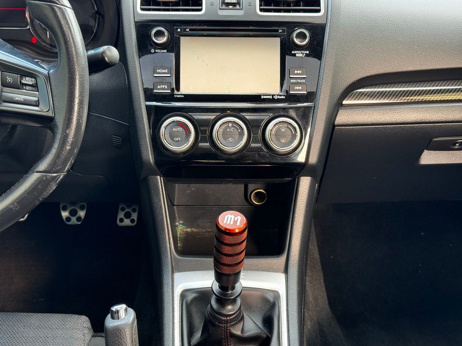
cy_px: 173
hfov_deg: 39.7
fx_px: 641
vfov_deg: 30.3
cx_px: 231
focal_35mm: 48
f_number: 1.78
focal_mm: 6.76
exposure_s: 1/60
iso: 100
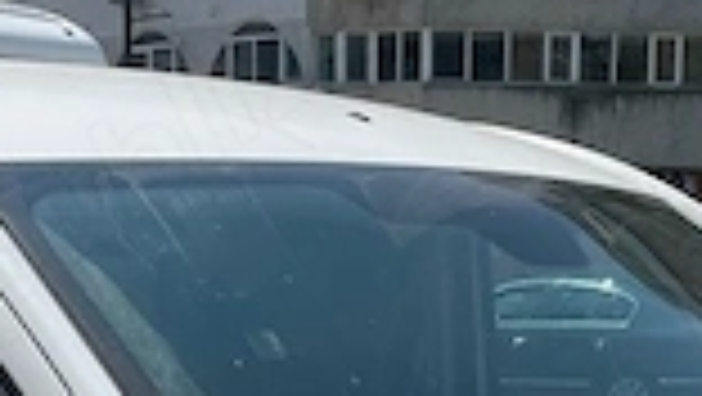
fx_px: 2030
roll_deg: -1.0
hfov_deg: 19.6
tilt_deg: -15.9
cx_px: 423
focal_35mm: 109
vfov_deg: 10.2
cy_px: 819
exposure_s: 1/4651
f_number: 1.6
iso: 50
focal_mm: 5.1
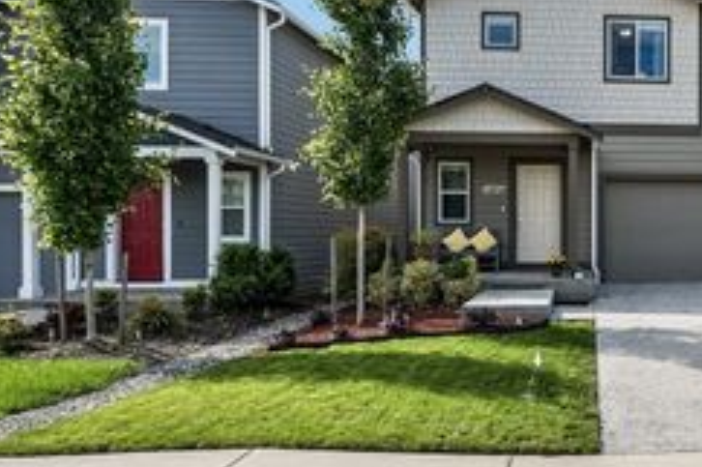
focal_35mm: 31
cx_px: 621
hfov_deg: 53.4
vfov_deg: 42.3
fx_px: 604
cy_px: 239
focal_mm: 10
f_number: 9
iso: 250
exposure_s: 1/200
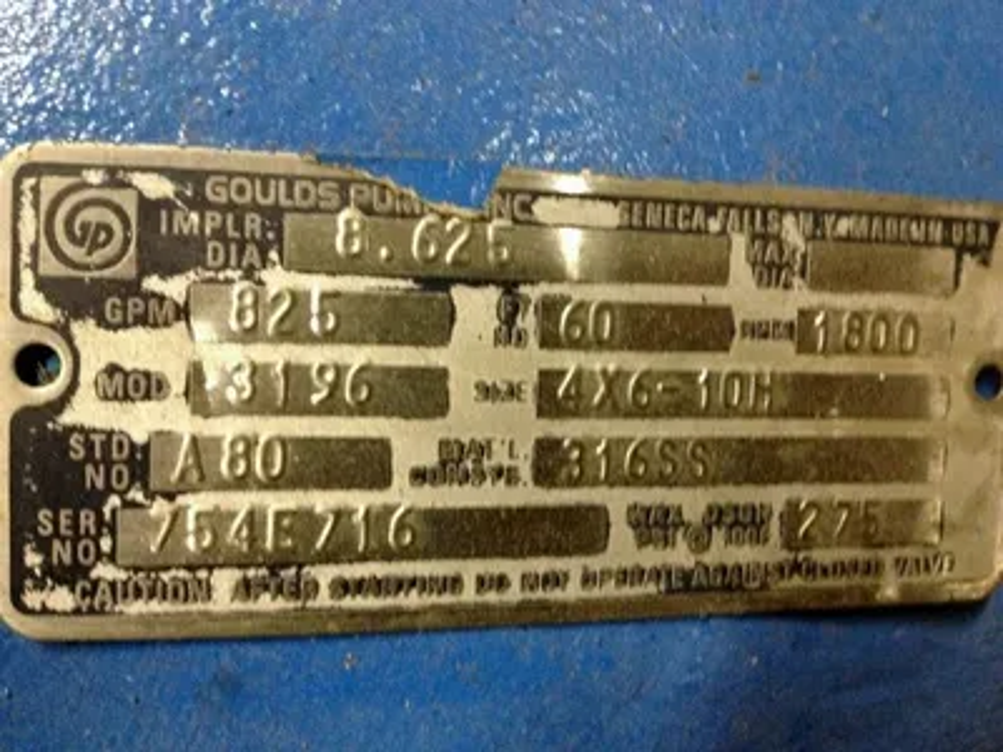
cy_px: 376
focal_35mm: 35
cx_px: 502
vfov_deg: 40.7
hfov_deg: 52.6
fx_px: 1014
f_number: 2.4
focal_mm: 4.28
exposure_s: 1/20
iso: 400
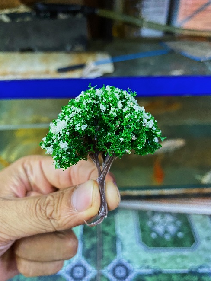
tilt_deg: -35.8
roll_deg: +0.2
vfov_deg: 63.4
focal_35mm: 28
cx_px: 99
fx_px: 227
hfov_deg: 49.7
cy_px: 142
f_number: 1.8
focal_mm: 4.25
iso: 500
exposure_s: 1/33
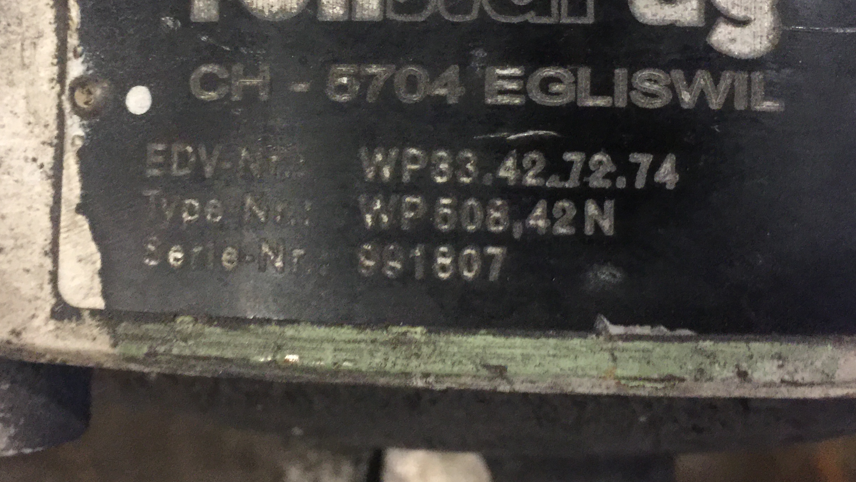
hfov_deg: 48.3
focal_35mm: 42
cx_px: 409
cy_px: 124
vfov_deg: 28.0
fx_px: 953
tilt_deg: -81.9
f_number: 2.2
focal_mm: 4.15
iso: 100
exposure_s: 1/4
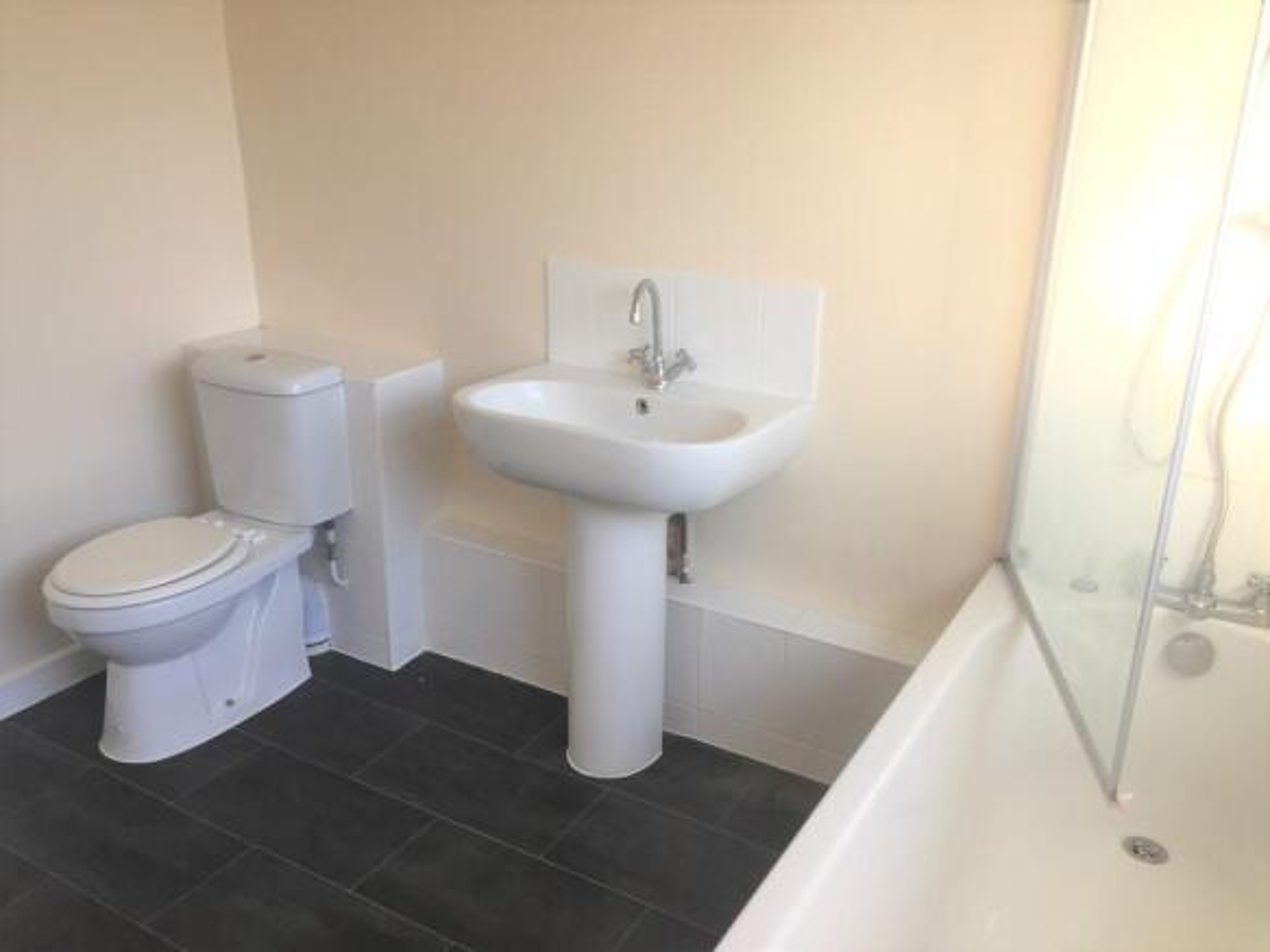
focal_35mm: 29
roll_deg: +0.0
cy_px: 476
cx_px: 635
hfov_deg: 61.7
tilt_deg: -20.6
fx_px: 1064
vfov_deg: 48.2
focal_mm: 4.15
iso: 32
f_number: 2.2
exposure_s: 1/50
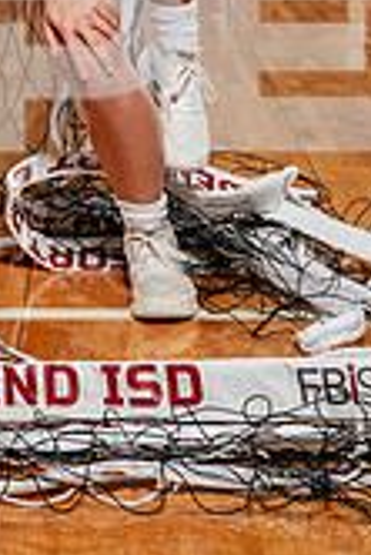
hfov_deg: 12.1
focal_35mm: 111
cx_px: -70
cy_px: -184
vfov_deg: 17.2
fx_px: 1712
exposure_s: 1/250
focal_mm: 41
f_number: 5.6
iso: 200
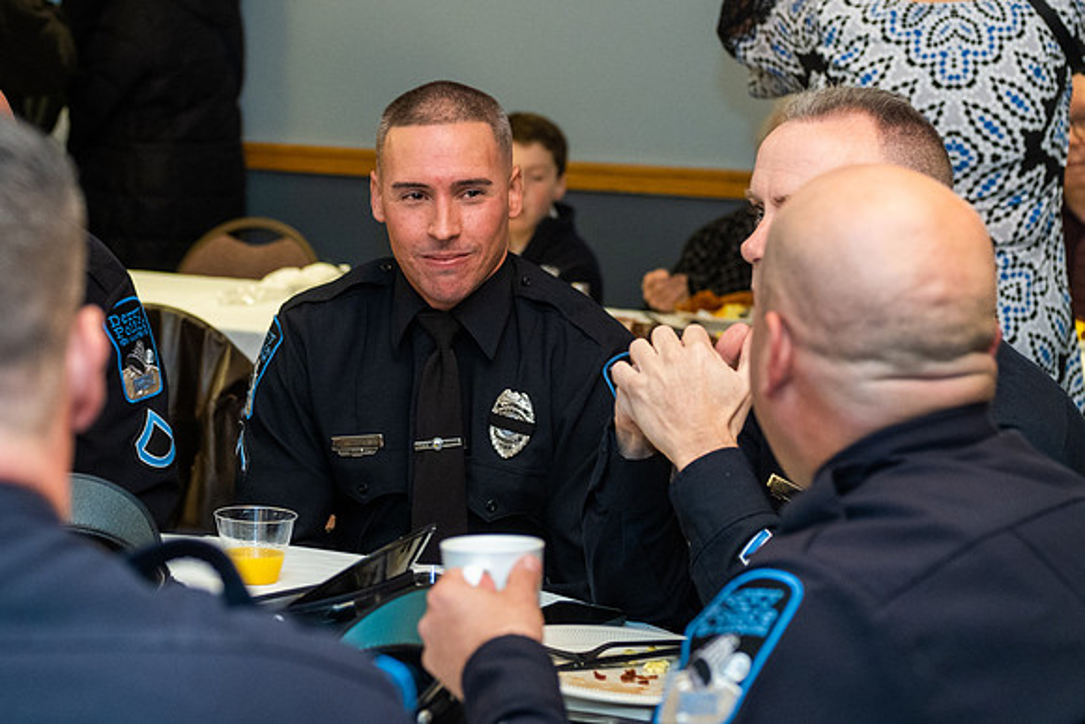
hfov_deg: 21.4
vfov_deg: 14.4
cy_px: 289
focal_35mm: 95
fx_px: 2863
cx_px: 440
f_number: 2.8
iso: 1250
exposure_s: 1/125
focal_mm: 50
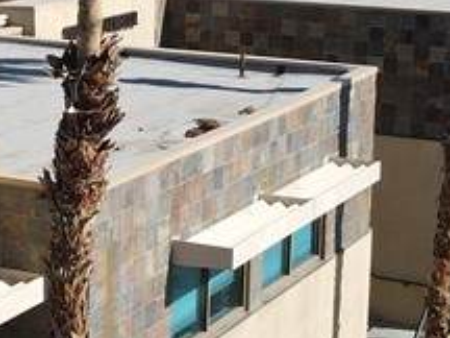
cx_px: -50
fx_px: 1482
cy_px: 117
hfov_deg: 16.7
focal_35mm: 114
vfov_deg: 13.0
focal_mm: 4.5
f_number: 2.8
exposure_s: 1/725
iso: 100
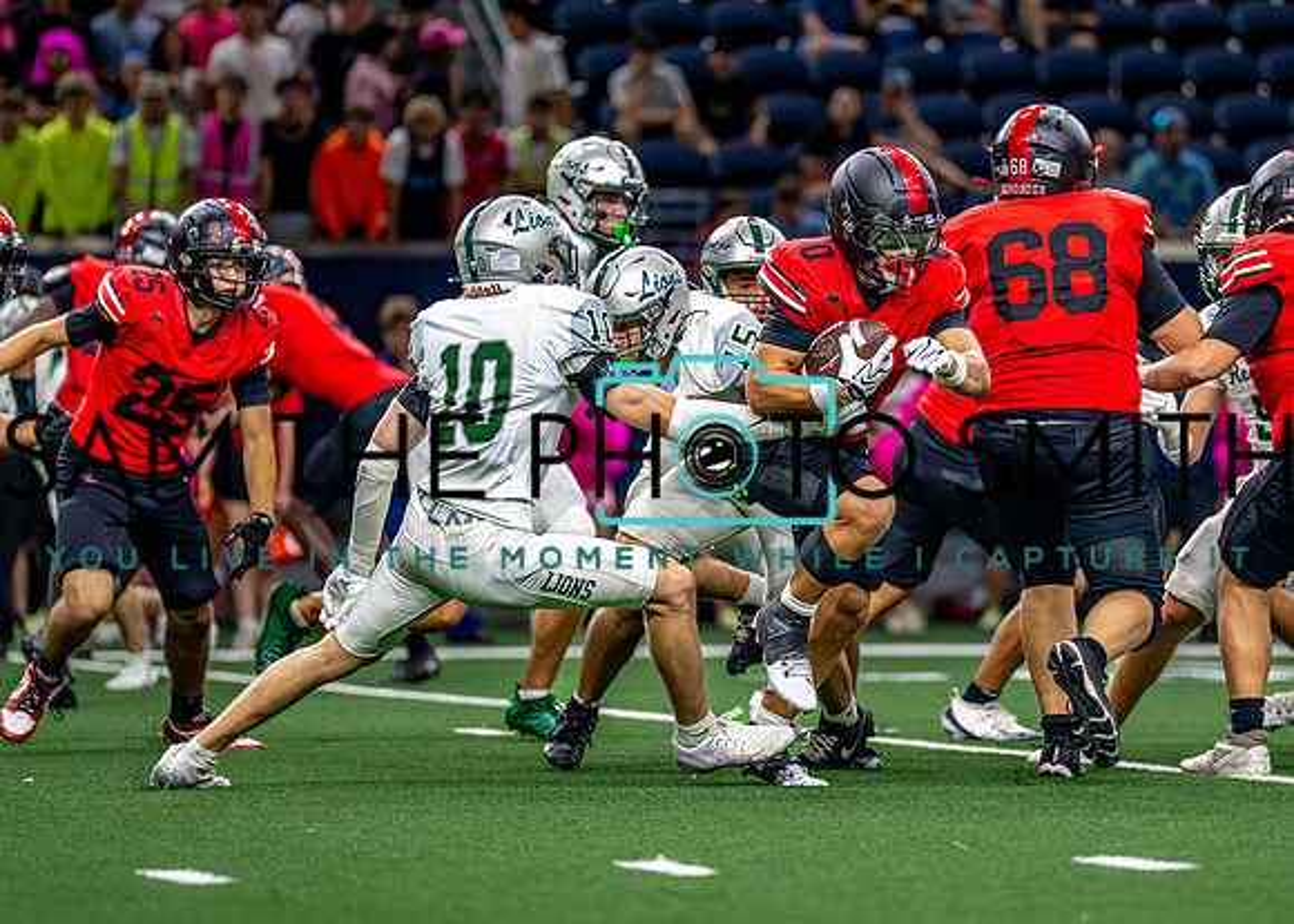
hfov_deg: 6.4
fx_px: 11522
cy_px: 392
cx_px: 850
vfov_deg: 4.6
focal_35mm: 314
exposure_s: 1/2000
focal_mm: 200
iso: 5000
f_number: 2.8
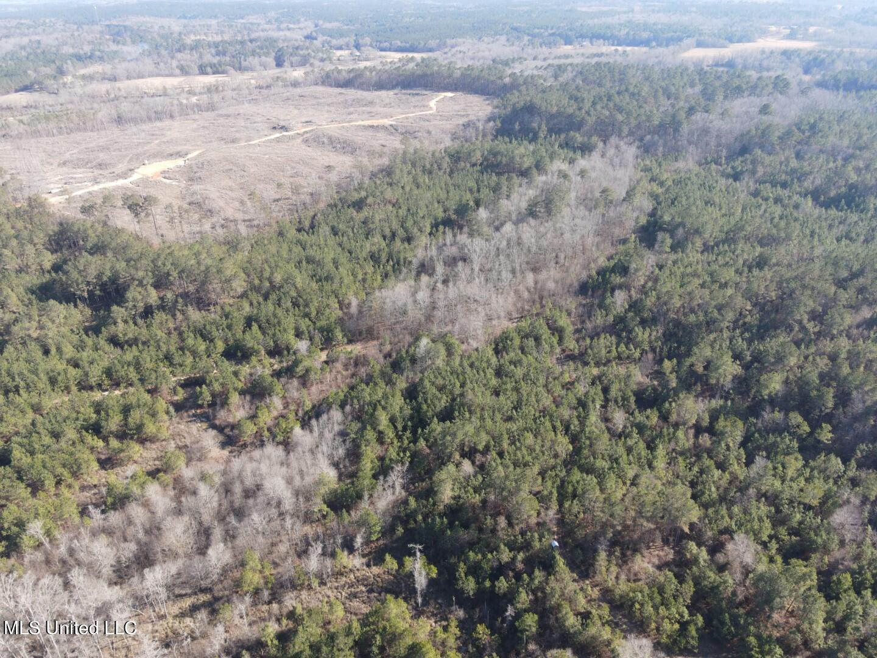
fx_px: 608
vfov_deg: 56.8
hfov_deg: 71.6
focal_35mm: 24
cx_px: 438
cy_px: 329
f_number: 2.8
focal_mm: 4.5
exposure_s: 1/160
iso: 100
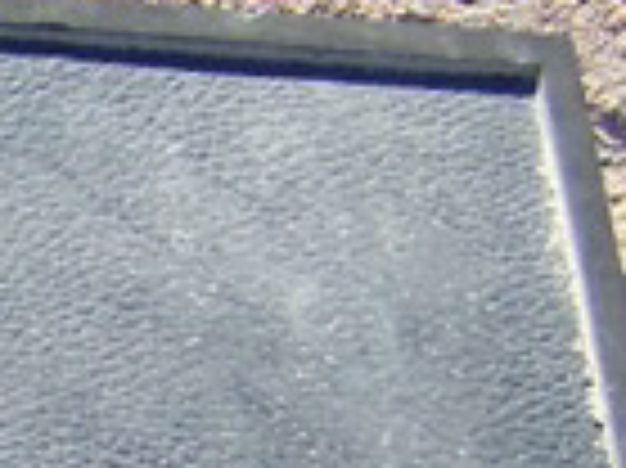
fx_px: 3812
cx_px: -768
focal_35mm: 211
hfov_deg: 8.7
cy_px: 1184
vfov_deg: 6.6
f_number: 2.8
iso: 80
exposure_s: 1/750
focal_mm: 6.3
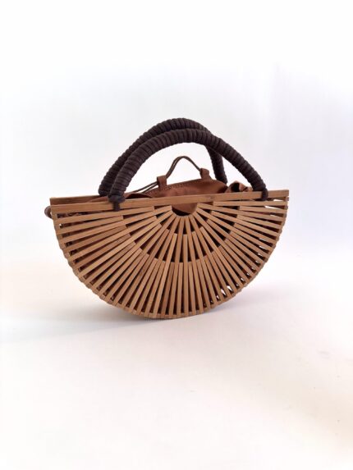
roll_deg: -1.3
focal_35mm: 24
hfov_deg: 56.8
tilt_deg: -13.0
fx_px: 326
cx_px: 176
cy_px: 235
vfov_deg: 71.6
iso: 100
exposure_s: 1/121
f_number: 1.78
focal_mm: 6.86
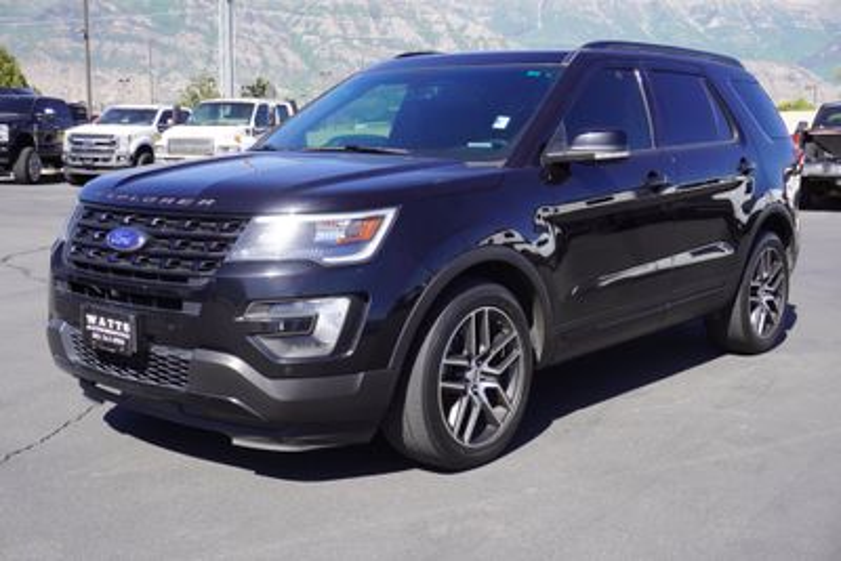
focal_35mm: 44
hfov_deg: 44.9
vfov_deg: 30.9
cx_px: 420
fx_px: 1017
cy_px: 280
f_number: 9
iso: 100
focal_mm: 29
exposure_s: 1/100
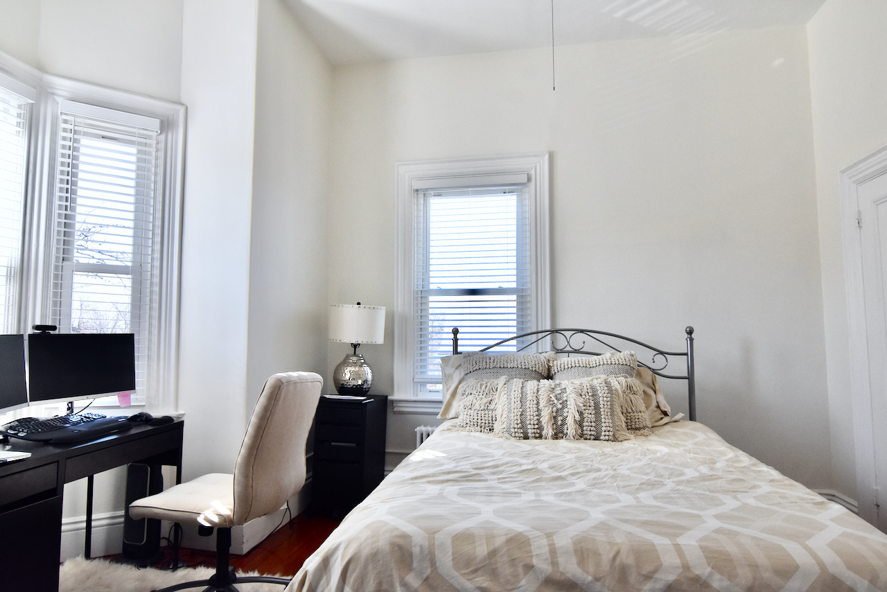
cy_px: 296
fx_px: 518
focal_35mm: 21
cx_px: 444
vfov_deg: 59.5
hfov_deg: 81.2
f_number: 7.1
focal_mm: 14
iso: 800
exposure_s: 1/200
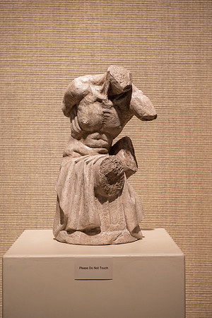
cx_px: 106
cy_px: 159
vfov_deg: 28.8
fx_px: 618
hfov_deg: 19.5
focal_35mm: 70
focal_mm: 70
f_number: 5.6
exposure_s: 1/60
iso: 1000
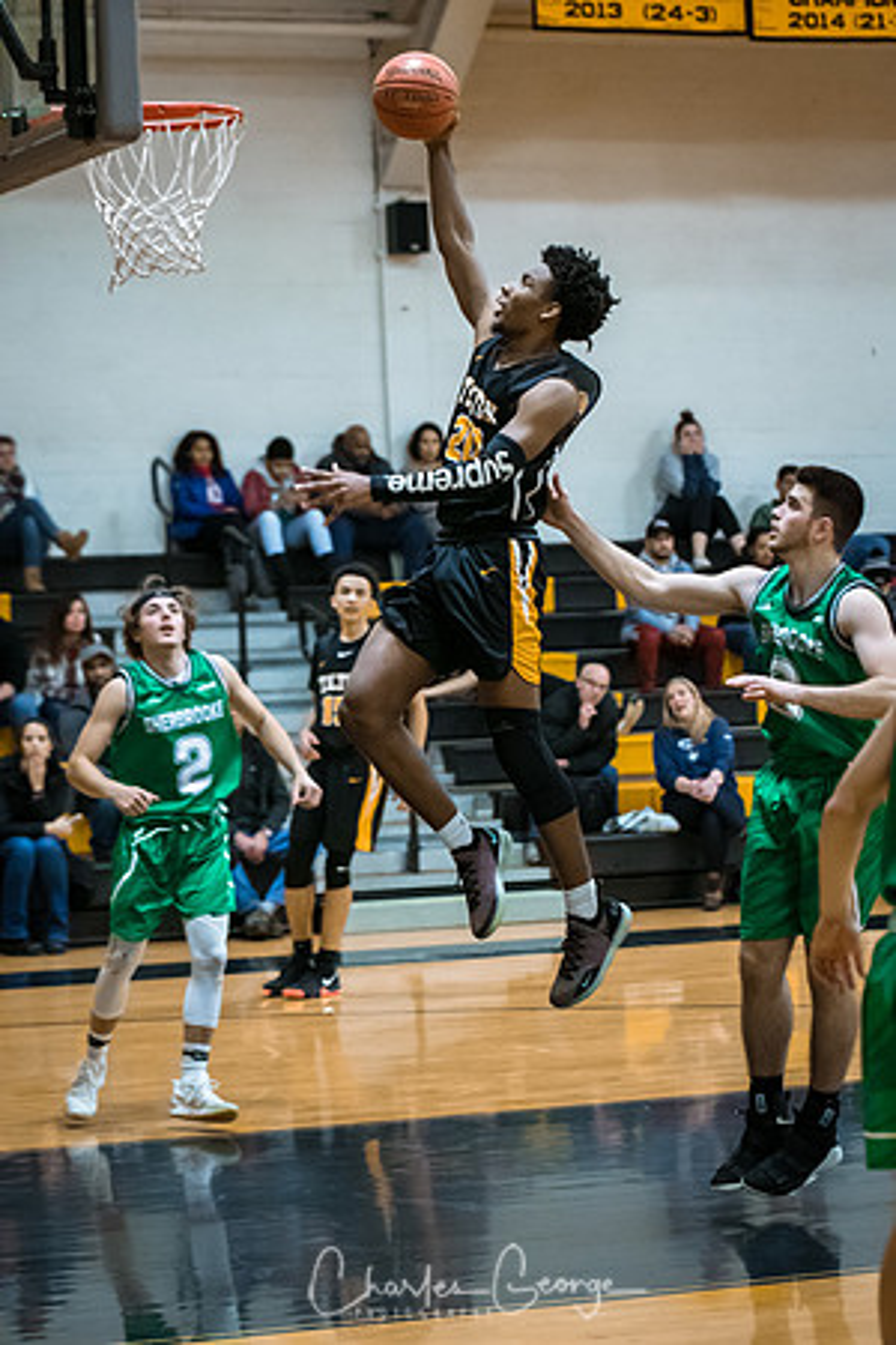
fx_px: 3920
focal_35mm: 105
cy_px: 672
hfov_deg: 13.0
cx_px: 448
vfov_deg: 19.5
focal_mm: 70
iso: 3200
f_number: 2.8
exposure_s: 1/400
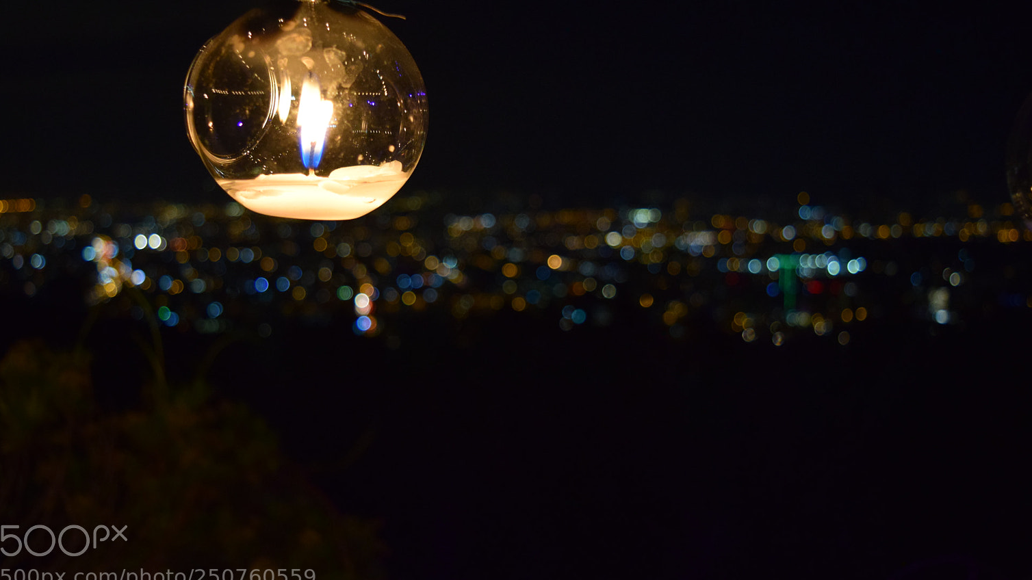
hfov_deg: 50.5
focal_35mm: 40
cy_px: 266
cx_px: 505
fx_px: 1095
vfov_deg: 29.7
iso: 1600
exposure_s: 1/25
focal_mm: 24
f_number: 4
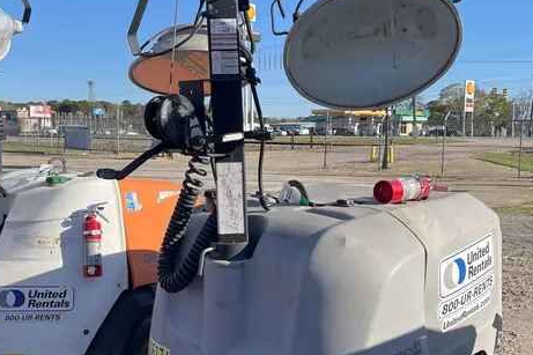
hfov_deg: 45.4
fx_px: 636
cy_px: 206
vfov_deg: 31.1
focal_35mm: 43
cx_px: 284
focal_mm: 5.1
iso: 50
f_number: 1.6
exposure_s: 1/2410
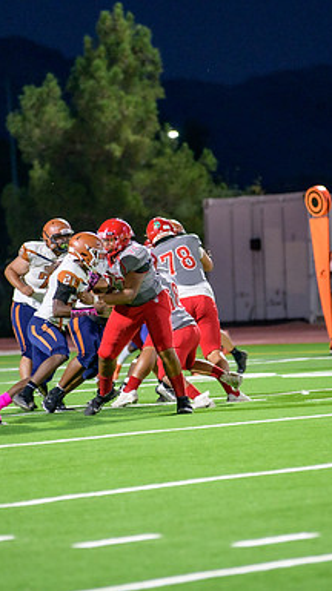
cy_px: 296
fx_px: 4955
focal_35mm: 316
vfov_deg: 6.8
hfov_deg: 3.8
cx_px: 158
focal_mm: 200
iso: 1600
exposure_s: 1/250
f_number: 2.8
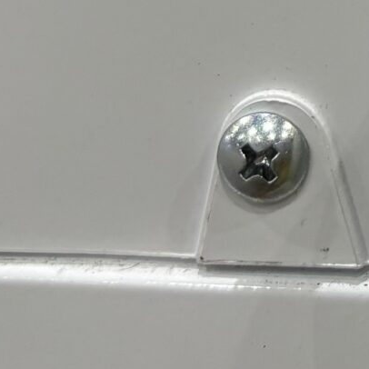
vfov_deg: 11.3
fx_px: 1749
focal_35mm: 145
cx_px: 621
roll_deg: +1.4
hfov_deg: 11.4
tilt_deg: -8.2
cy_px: -276
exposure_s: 1/100
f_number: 1.6
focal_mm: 5.96
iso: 100
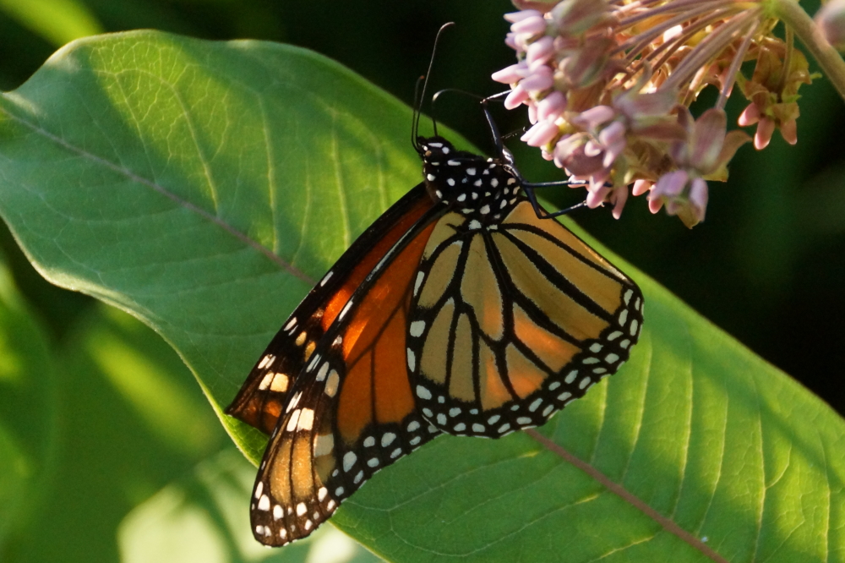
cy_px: 282
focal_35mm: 375
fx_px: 8799
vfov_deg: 3.7
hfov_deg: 5.5
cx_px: 422
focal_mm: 250
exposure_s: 1/400
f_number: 6.3
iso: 1600
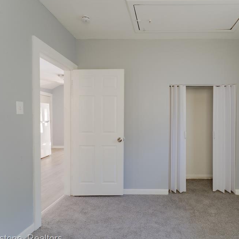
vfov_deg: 71.6
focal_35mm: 21
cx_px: 161
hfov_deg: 69.4
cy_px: 120
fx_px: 166
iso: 200
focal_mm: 15.9
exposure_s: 1/2
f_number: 14
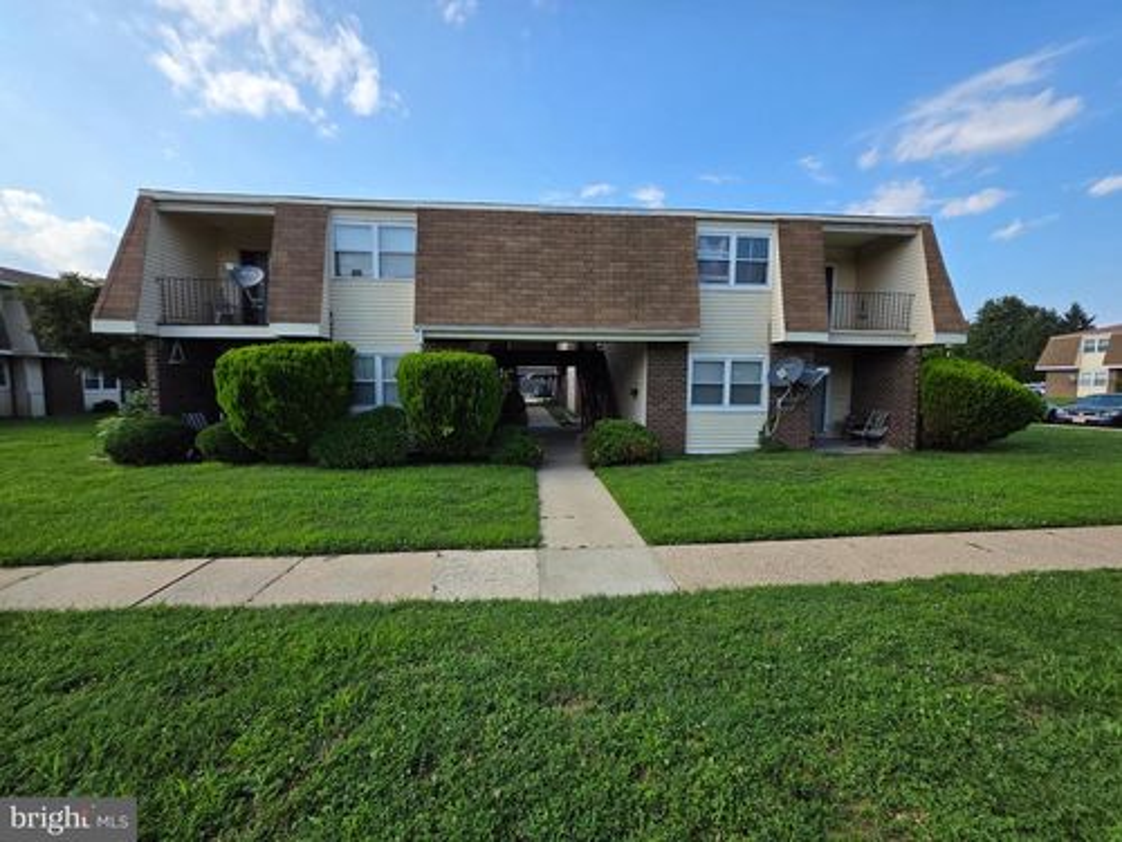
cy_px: 421
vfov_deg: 89.9
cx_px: 561
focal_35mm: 13
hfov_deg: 106.2
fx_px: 421
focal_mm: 2.2
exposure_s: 1/1677
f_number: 1.9
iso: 40
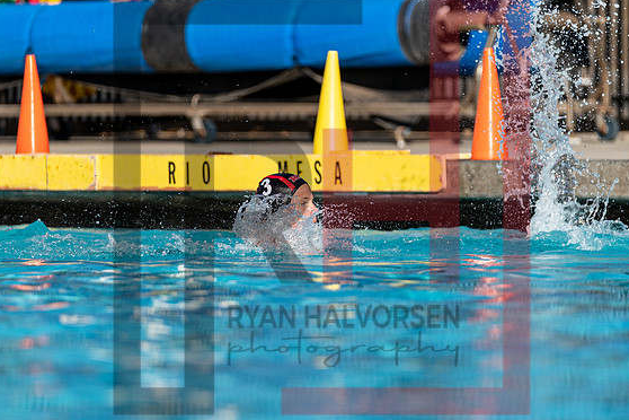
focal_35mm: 358
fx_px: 6255
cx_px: 286
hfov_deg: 5.8
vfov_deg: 3.8
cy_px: 206
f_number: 2.8
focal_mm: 200
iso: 125
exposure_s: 1/3200
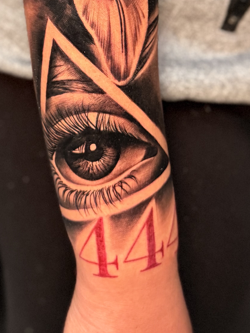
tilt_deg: -12.7
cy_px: -41
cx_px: 75
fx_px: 597
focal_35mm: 62
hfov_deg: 23.5
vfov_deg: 28.2
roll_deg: -5.6
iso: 800
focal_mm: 6.76
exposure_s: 1/60
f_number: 1.78
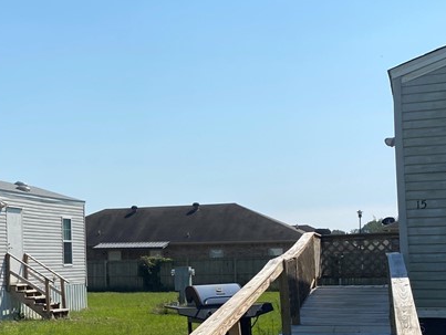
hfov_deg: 26.5
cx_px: -69
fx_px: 851
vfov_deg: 22.2
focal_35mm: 66
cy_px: 237
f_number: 1.8
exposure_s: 1/4608
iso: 32
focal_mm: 4.25
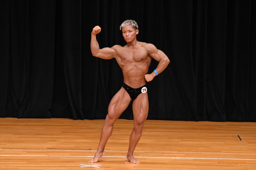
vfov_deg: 4.8
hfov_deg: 7.2
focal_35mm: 285
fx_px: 2026
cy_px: 85
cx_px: 128
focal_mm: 190
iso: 3200
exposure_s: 1/400
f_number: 5.6
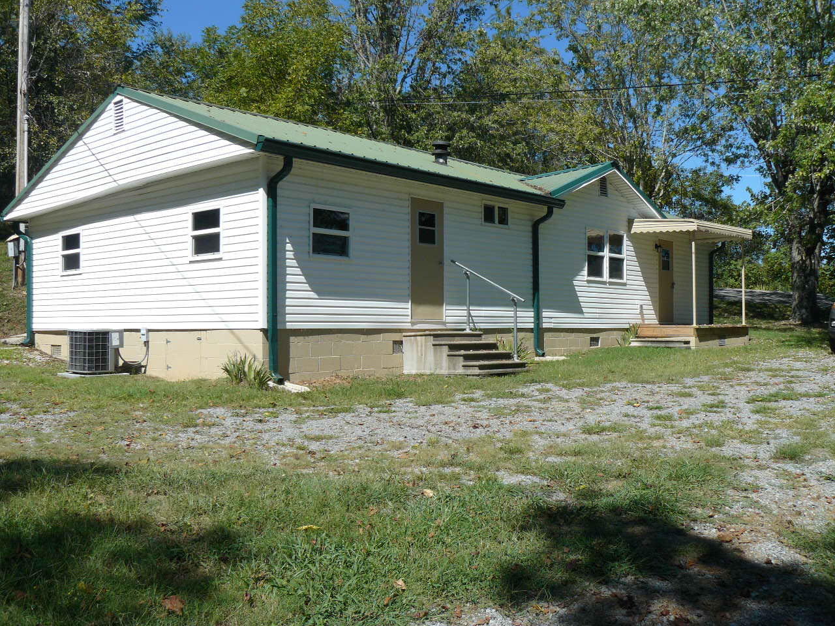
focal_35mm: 36
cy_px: 313
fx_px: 868
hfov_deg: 51.4
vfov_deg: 39.7
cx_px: 418
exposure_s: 1/640
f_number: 4.5
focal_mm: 6
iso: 100
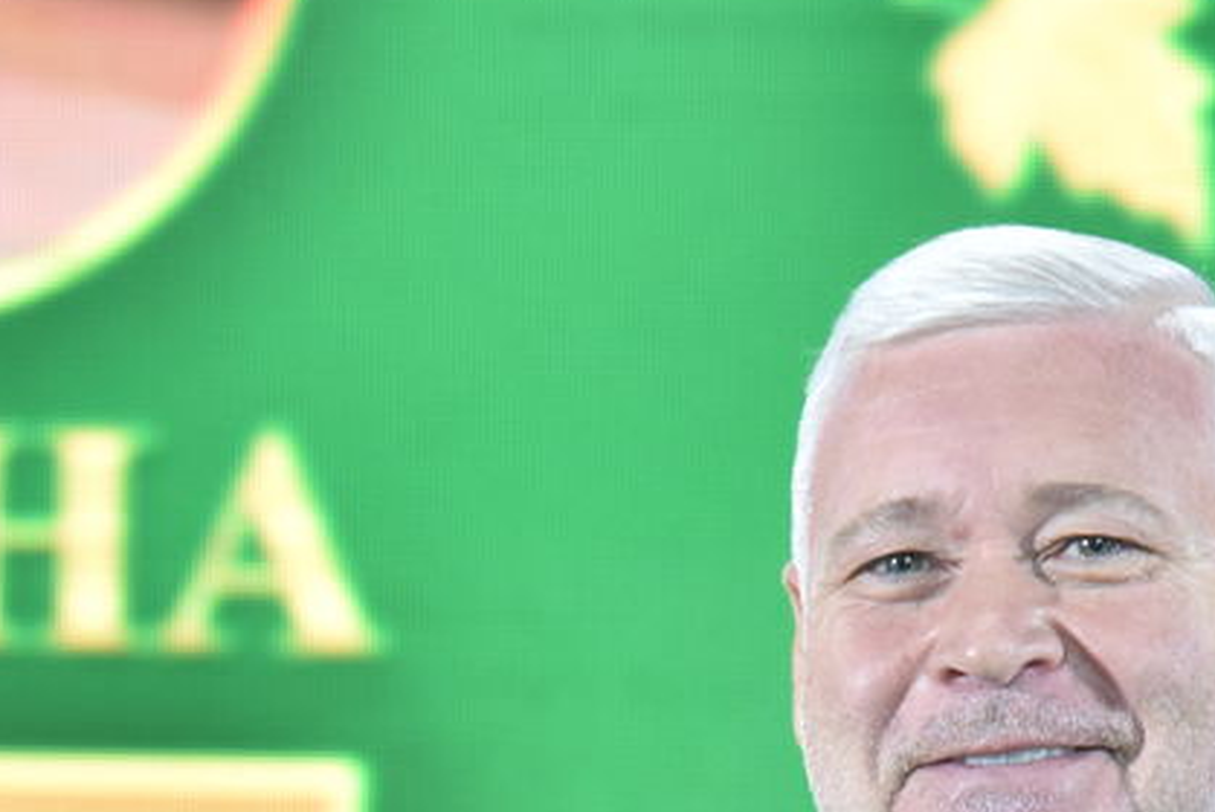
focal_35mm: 401
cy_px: 1312
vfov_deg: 3.4
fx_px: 13543
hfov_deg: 5.1
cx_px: -23
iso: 2000
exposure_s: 1/200
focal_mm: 120
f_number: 5
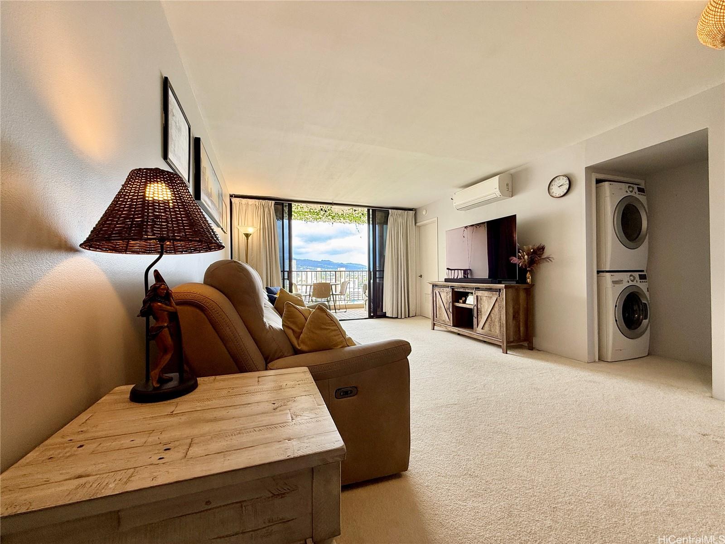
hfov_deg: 102.1
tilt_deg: +1.2
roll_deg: +1.0
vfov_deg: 85.7
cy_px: 272
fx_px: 293
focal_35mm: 14
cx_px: 362
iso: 40
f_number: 2.2
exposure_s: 1/100
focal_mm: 2.22
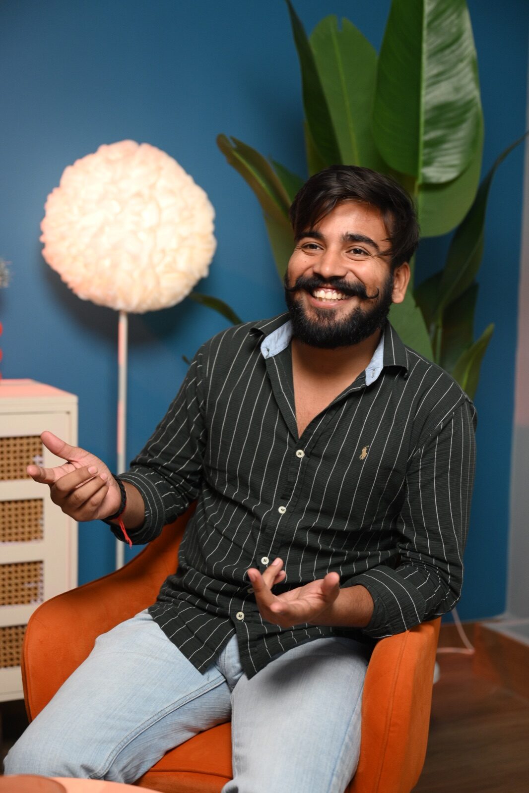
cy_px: 396
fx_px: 1169
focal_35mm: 53
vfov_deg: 37.5
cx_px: 264
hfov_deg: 25.5
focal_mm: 53
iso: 1250
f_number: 3.2
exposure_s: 1/200
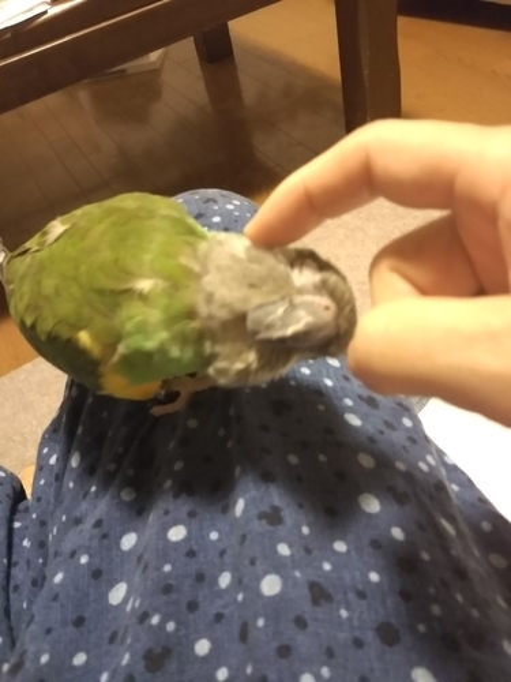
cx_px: 256
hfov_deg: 46.8
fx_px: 590
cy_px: 341
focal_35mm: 30
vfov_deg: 60.0
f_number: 2.2
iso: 640
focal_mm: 4
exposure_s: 1/9
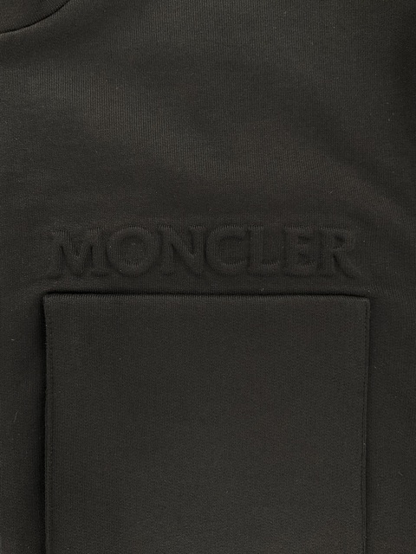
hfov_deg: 48.2
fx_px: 465
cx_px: 208
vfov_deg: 61.7
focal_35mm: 29
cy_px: 277
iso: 125
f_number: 1.8
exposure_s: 1/60
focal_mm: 3
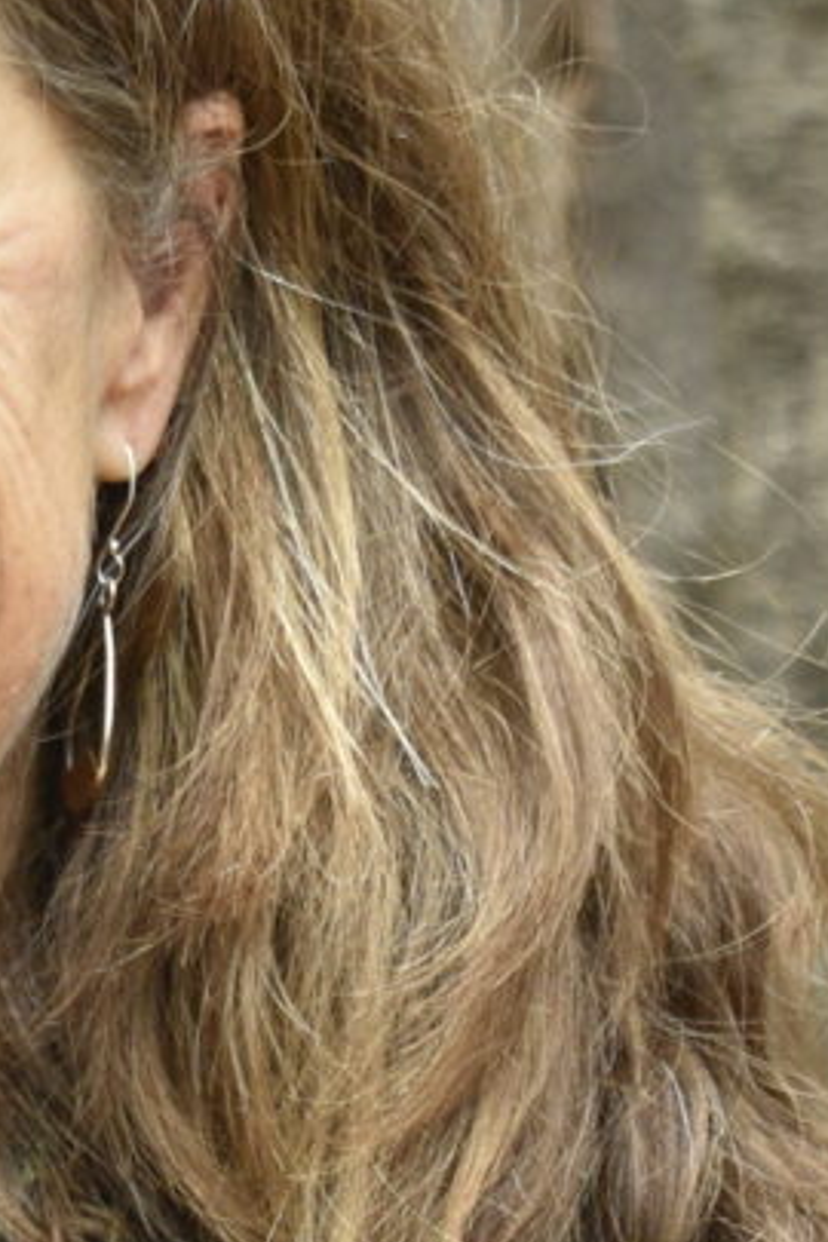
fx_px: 14404
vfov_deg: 4.9
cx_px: -330
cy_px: 1267
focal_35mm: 418
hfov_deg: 3.3
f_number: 5.6
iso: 400
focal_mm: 55
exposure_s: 1/100
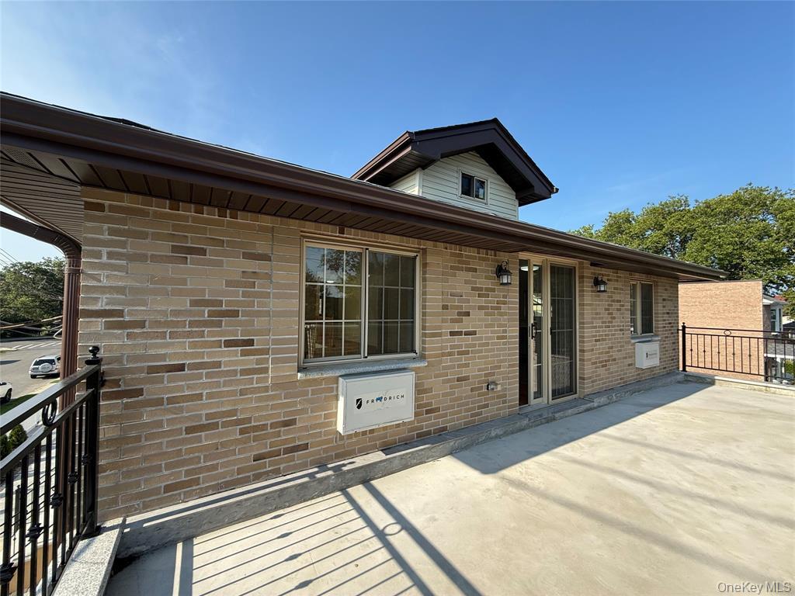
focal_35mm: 14
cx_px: 398
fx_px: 322
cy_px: 298
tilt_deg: +3.4
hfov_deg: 102.1
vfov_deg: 85.7
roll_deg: -0.5
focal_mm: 2.22
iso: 50
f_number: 2.2
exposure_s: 1/651
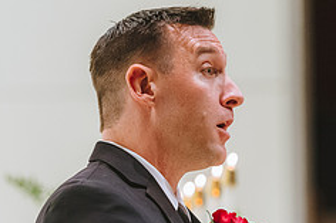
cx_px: 308
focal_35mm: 381
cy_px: 195
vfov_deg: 3.6
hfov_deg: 5.4
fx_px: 3553
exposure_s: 1/200
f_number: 2.8
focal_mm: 155
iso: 3200
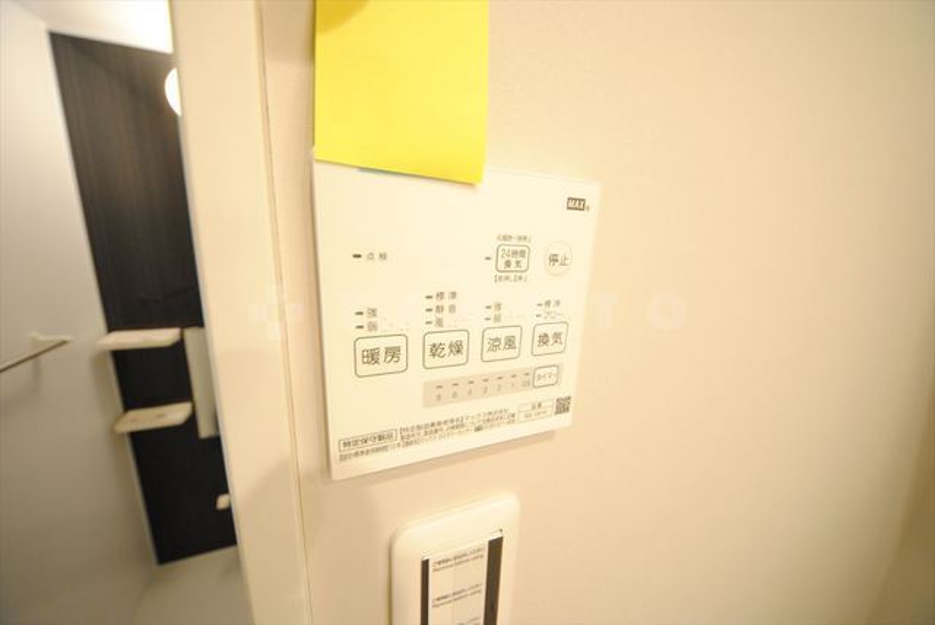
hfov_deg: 112.6
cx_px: 468
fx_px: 312
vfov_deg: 90.1
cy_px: 312
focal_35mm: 12
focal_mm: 8
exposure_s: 1/30
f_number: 4.5
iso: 800
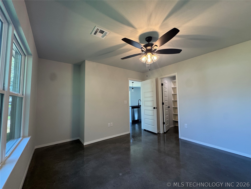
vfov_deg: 85.7
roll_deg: +0.7
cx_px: 126
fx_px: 102
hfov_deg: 102.1
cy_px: 94
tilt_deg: +4.4
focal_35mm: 14
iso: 200
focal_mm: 2.22
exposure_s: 1/120
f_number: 2.2
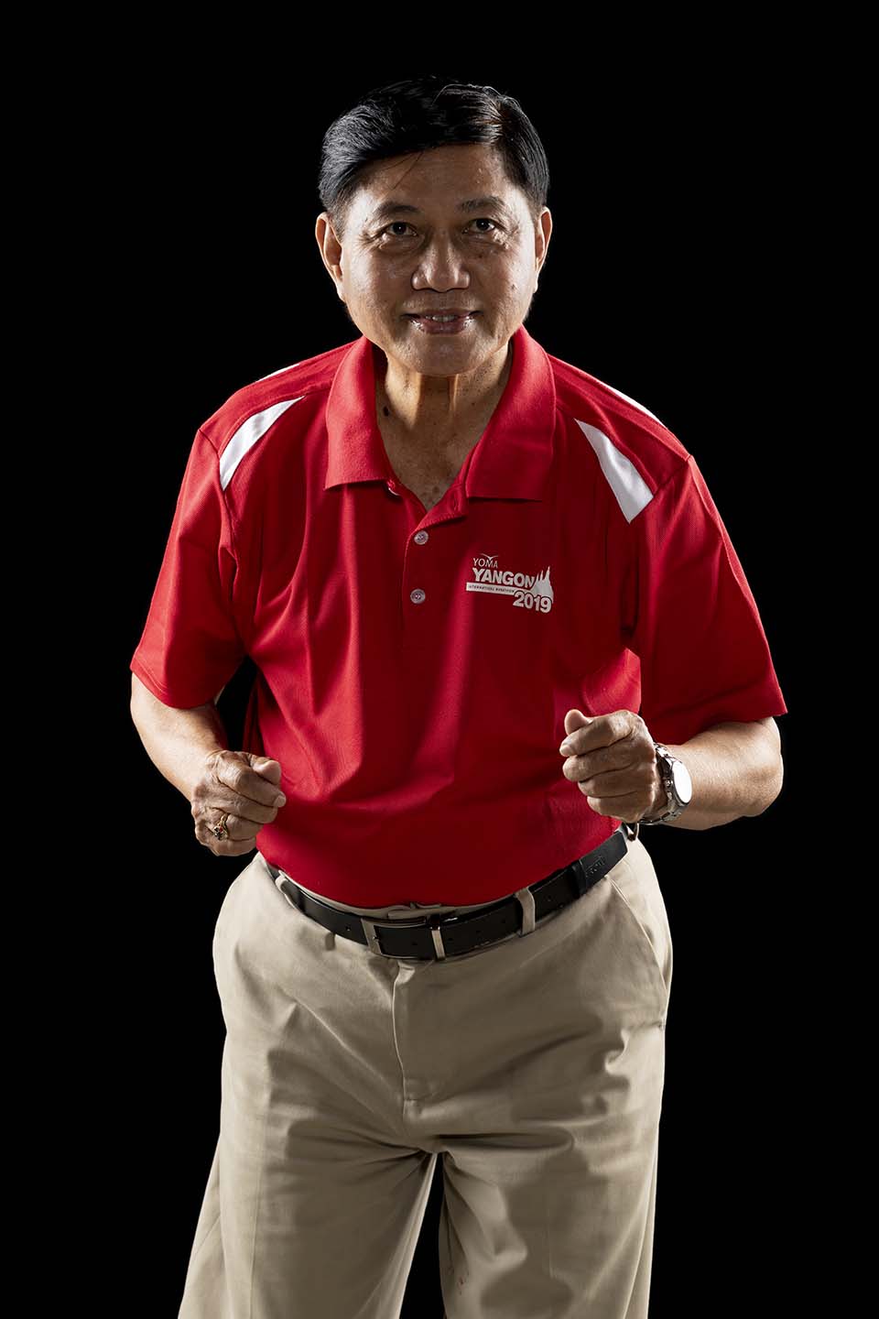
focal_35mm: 105
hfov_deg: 13.0
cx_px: 440
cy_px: 660
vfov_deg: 19.5
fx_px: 3845
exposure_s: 1/160
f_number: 5.6
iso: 100
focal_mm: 105
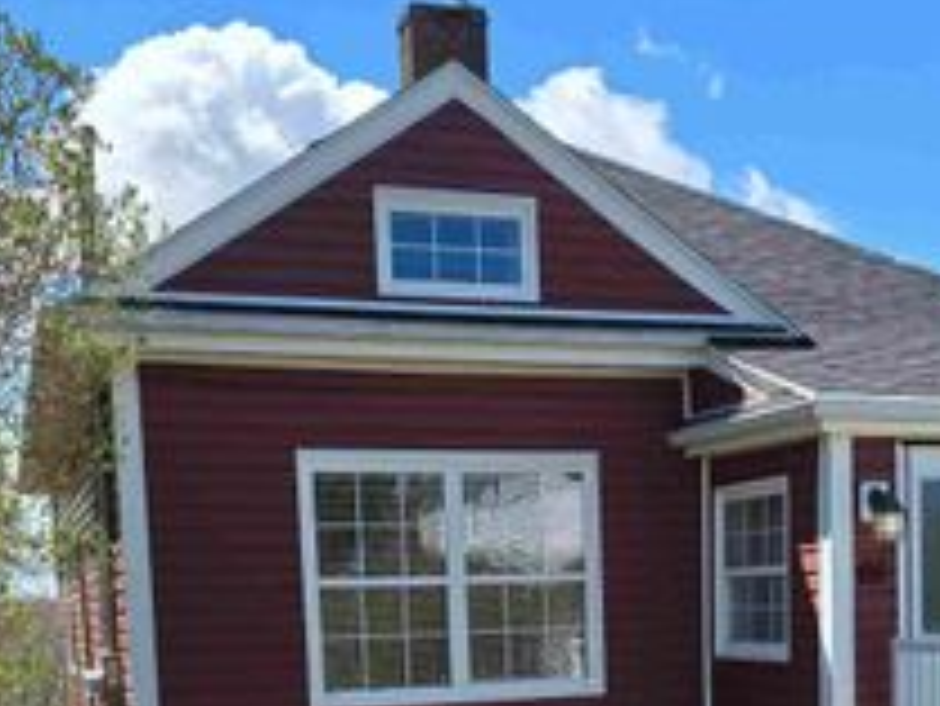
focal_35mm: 55
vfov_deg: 25.1
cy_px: 726
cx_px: 544
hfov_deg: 34.8
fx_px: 1494
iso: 12
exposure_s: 1/485
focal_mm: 6.3
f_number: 1.7
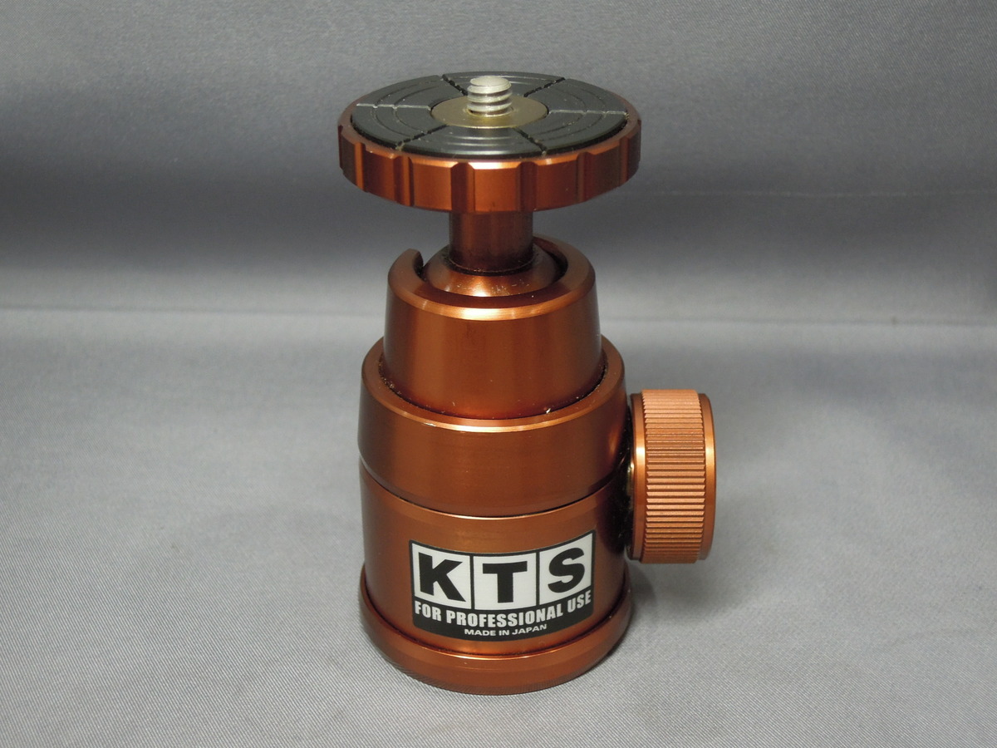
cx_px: 498
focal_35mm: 55
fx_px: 1584
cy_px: 374
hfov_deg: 34.9
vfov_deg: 26.6
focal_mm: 9.9
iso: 360
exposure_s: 1/50
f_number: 3.5
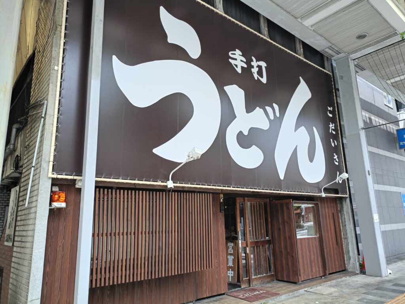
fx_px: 292
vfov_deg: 54.9
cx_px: 202
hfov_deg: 69.4
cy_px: 152
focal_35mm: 25
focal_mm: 4.7
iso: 50
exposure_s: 1/107
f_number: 1.7
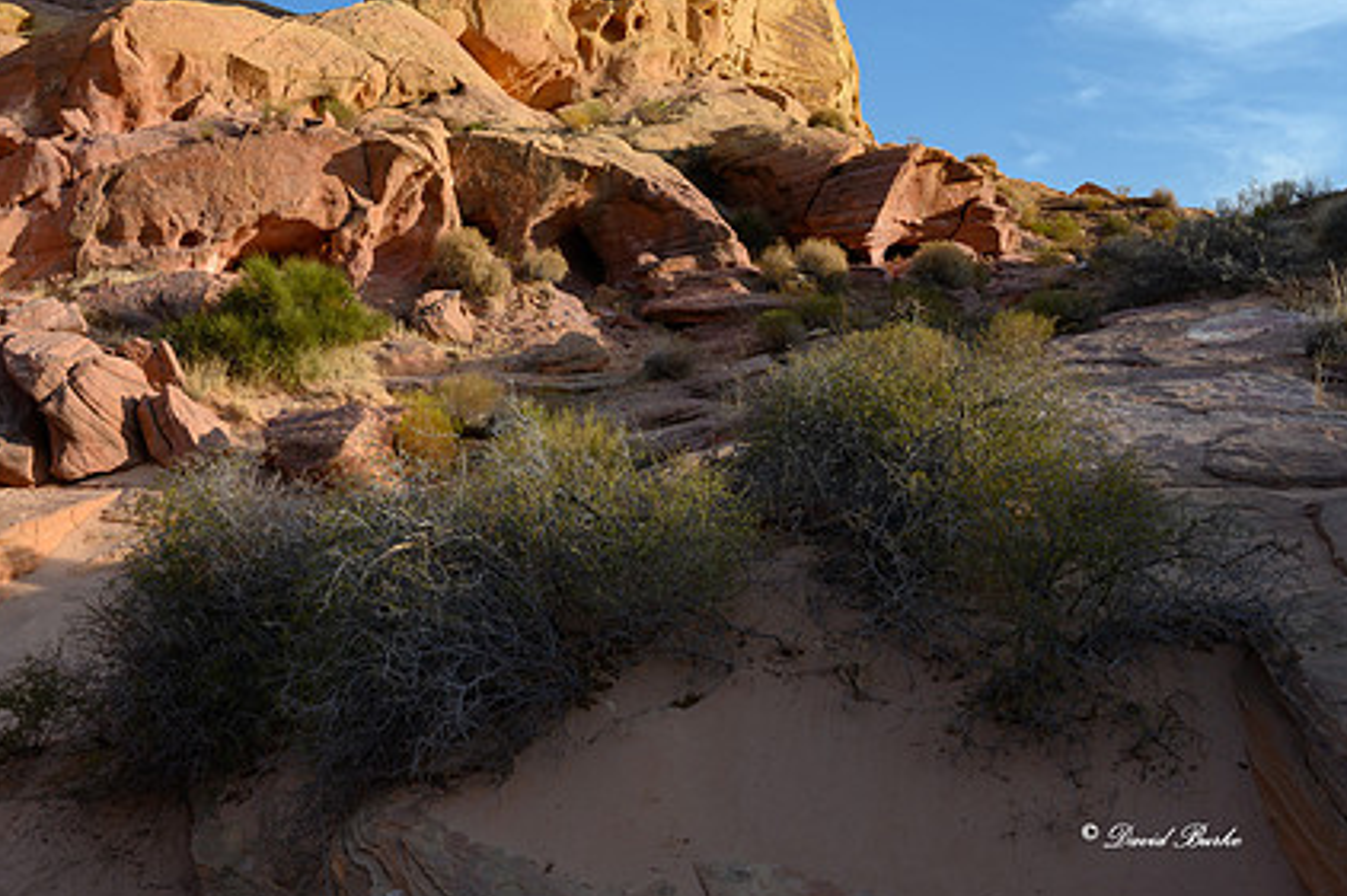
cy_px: 332
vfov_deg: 39.7
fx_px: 1234
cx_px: 450
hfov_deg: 56.0
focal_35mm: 33
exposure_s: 1/40
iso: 100
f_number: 16
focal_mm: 24
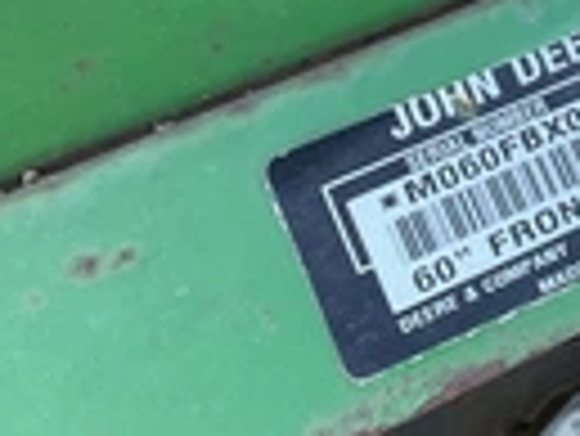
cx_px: 733
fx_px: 1509
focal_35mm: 90
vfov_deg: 16.2
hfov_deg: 20.1
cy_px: 13
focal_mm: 3
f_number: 1.8
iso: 25
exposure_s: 1/255
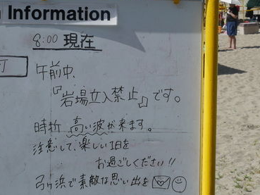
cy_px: 47
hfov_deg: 25.9
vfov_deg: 19.5
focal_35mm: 75
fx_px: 564
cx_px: 103
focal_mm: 17
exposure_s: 1/1000
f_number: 8
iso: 200
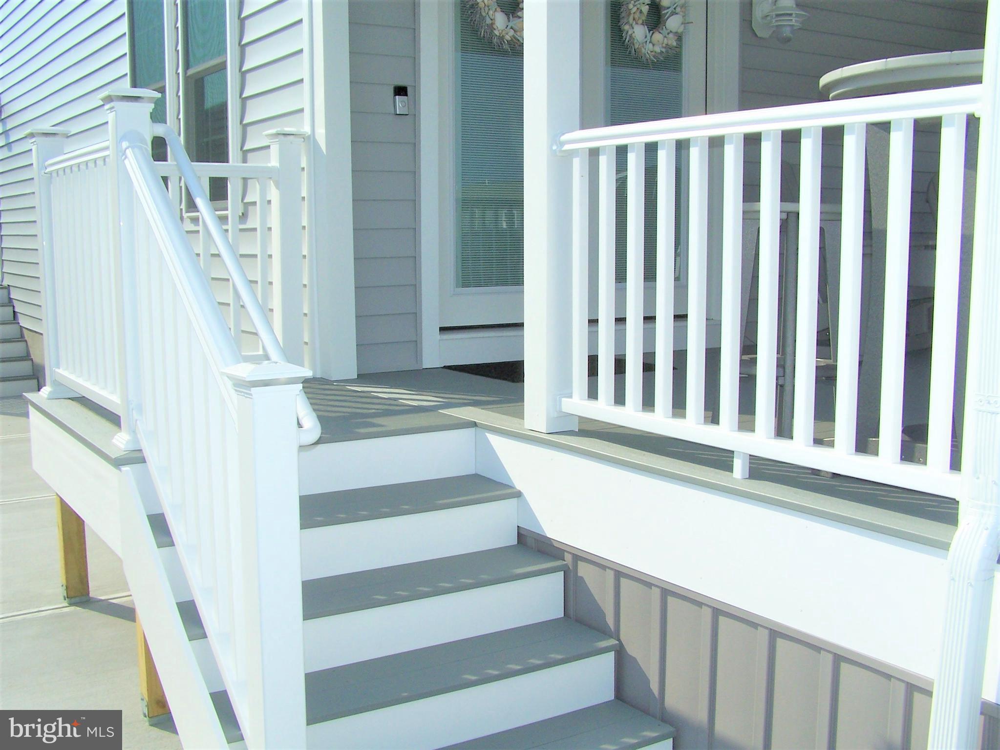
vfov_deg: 37.7
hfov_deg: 49.0
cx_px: 500
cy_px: 375
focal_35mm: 38
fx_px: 1098
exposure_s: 1/750
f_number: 5.6
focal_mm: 6.3
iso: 80
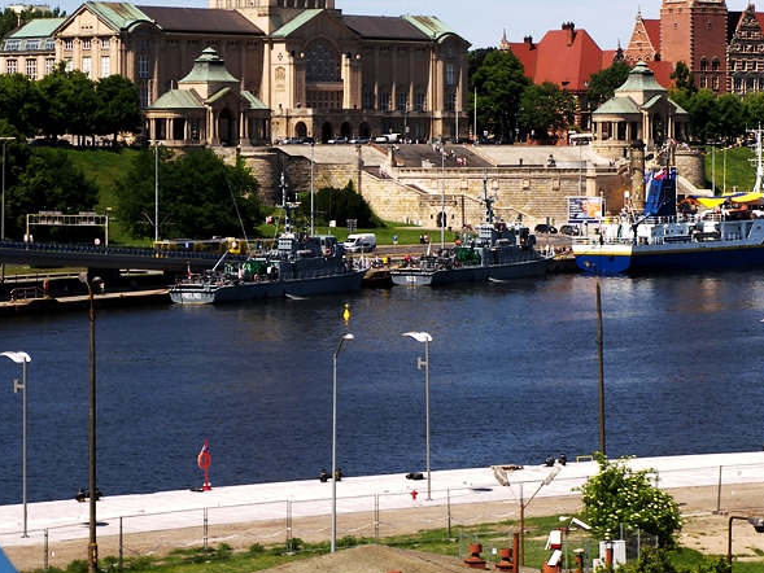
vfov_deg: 10.1
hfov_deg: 13.4
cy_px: 111
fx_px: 3223
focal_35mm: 146
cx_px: 643
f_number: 4
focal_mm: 18.1
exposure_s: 1/500
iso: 50
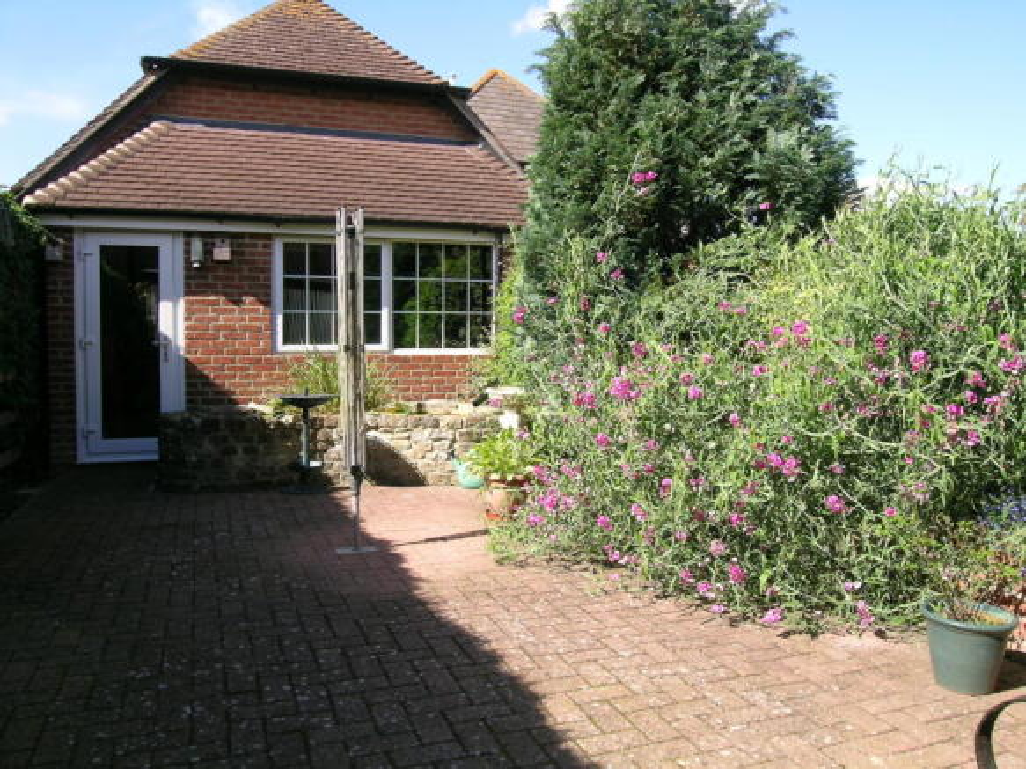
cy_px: 384
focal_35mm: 28
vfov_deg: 49.7
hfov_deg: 63.5
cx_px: 513
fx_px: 830
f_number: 5
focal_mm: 5.8
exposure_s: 1/182
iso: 50
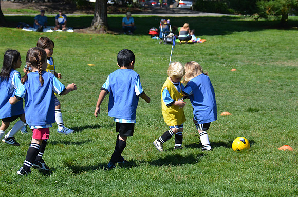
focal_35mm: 108
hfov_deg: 19.0
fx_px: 892
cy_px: 98
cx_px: 149
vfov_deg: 12.6
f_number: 5.6
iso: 400
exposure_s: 1/1600
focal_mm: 72
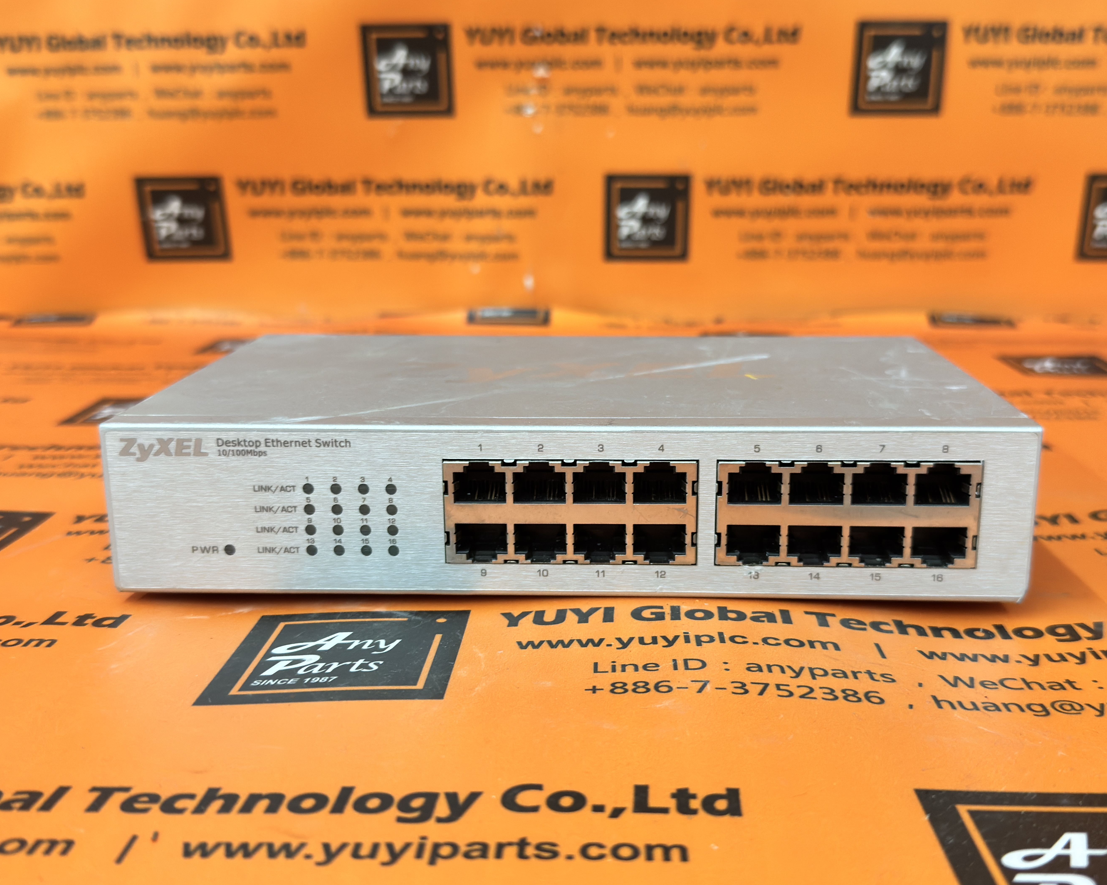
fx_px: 1212
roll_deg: -0.4
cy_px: 441
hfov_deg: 49.1
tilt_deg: -12.9
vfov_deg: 40.1
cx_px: 571
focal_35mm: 37
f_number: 1.78
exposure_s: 1/40
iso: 250
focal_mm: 6.76
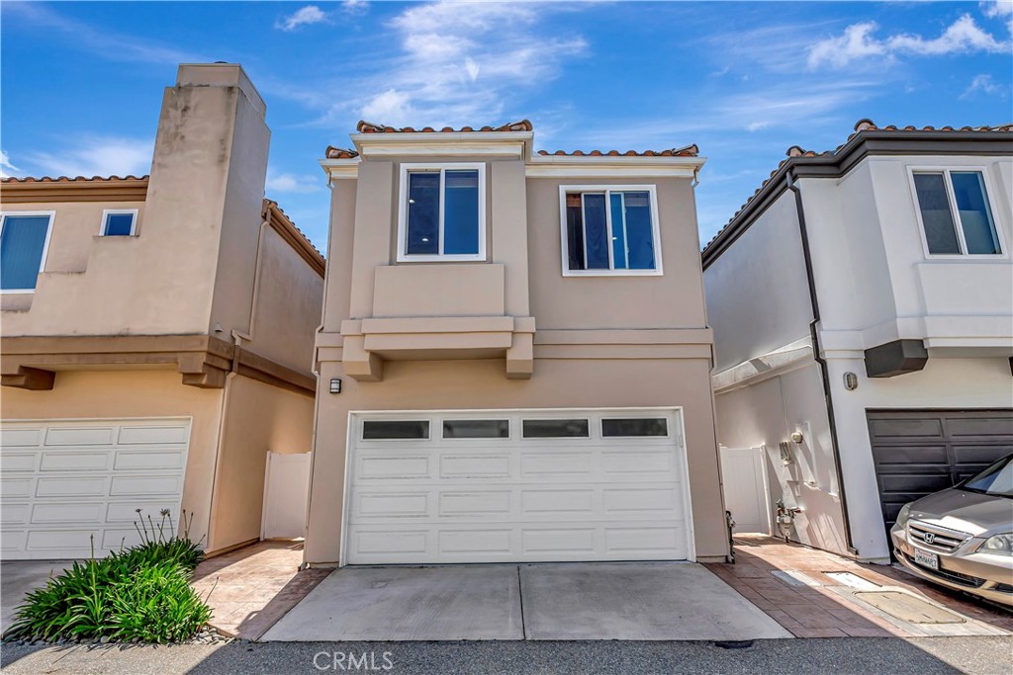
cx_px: 506
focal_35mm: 18
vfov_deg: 67.4
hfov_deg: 90.0
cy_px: 338
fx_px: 507
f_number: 5.6
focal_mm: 12.2
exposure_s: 1/500
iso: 100
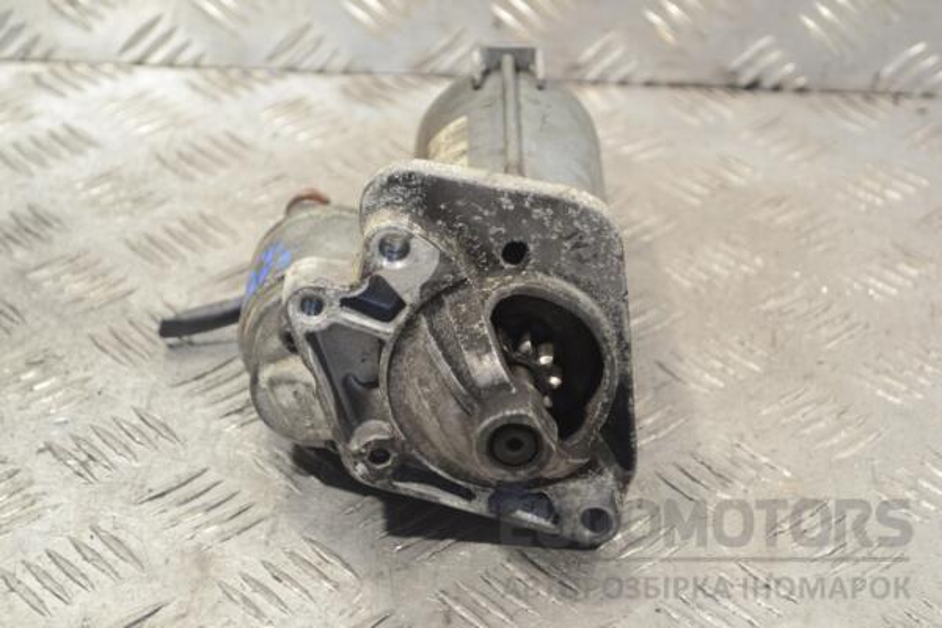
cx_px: 471
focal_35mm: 82
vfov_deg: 16.6
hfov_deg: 24.6
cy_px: 314
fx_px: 2159
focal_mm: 55
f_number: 5.6
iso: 450
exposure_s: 1/30
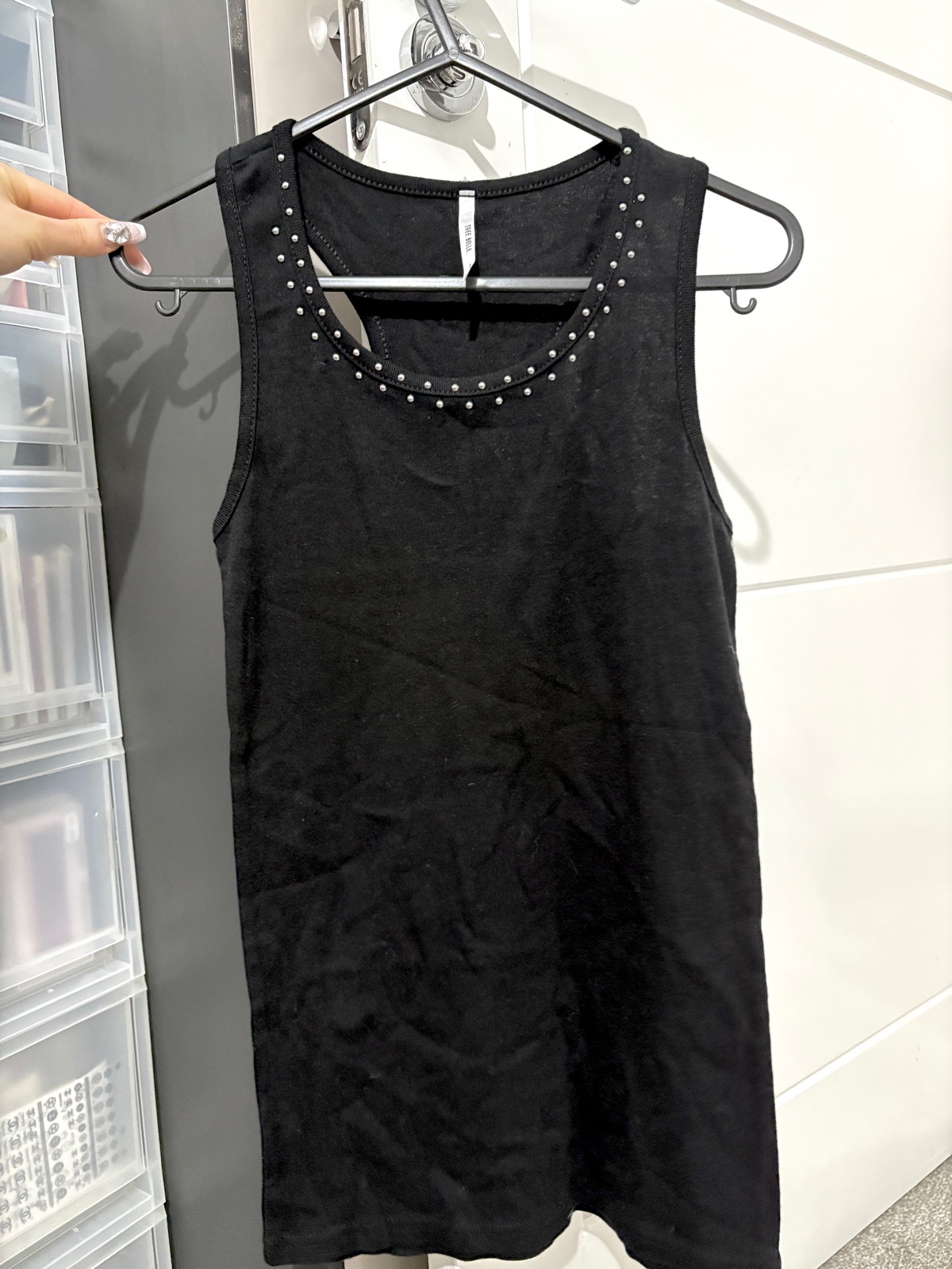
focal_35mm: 26
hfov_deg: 53.1
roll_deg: +2.9
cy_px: 634
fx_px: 953
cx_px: 476
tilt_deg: -5.8
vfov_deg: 67.3
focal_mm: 5.96
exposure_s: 1/30
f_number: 1.6
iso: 640
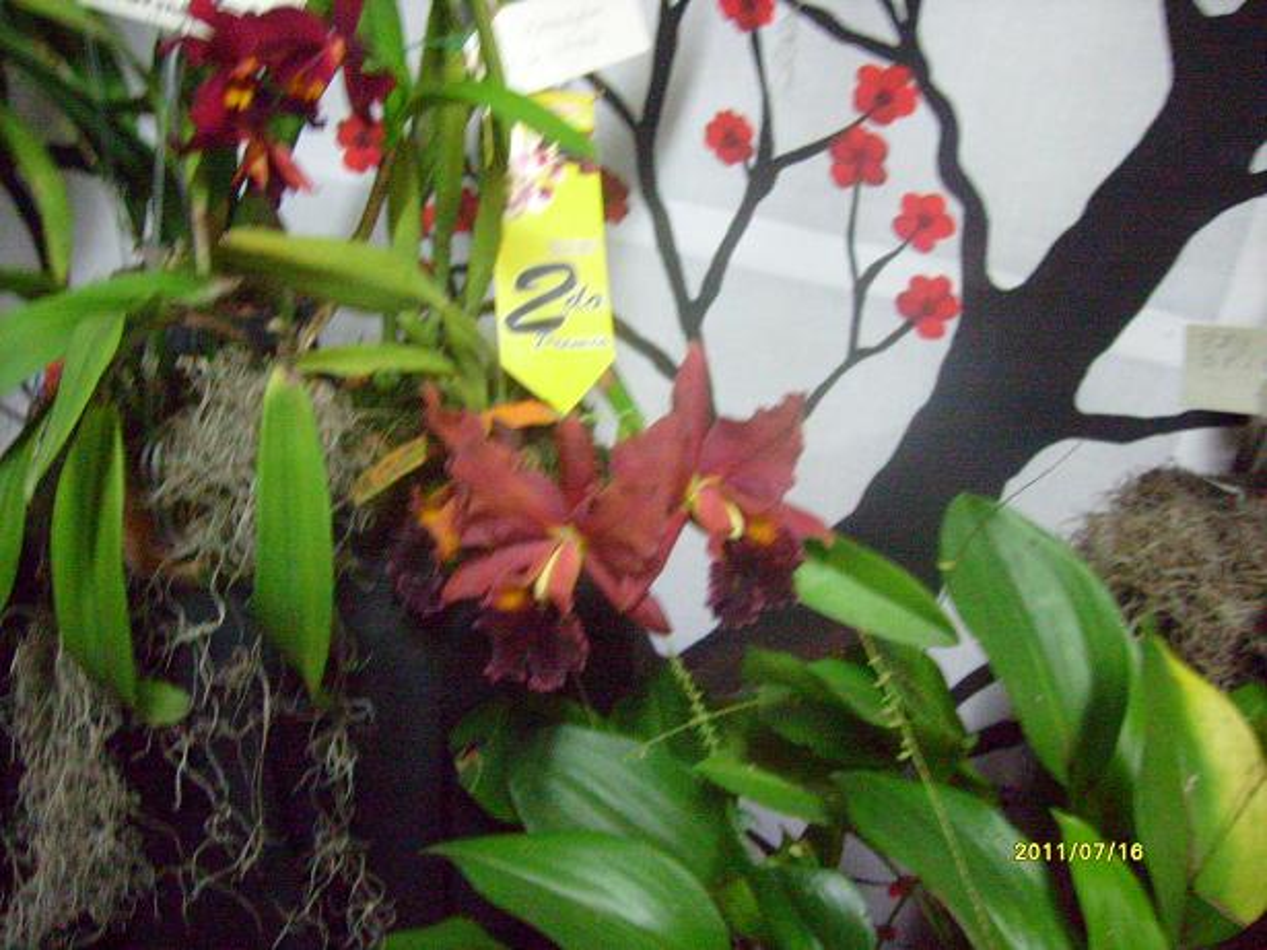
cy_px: 475
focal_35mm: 35
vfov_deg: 40.7
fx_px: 1281
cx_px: 634
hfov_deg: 52.6
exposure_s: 1/8
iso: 200
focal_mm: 5.8
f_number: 2.8
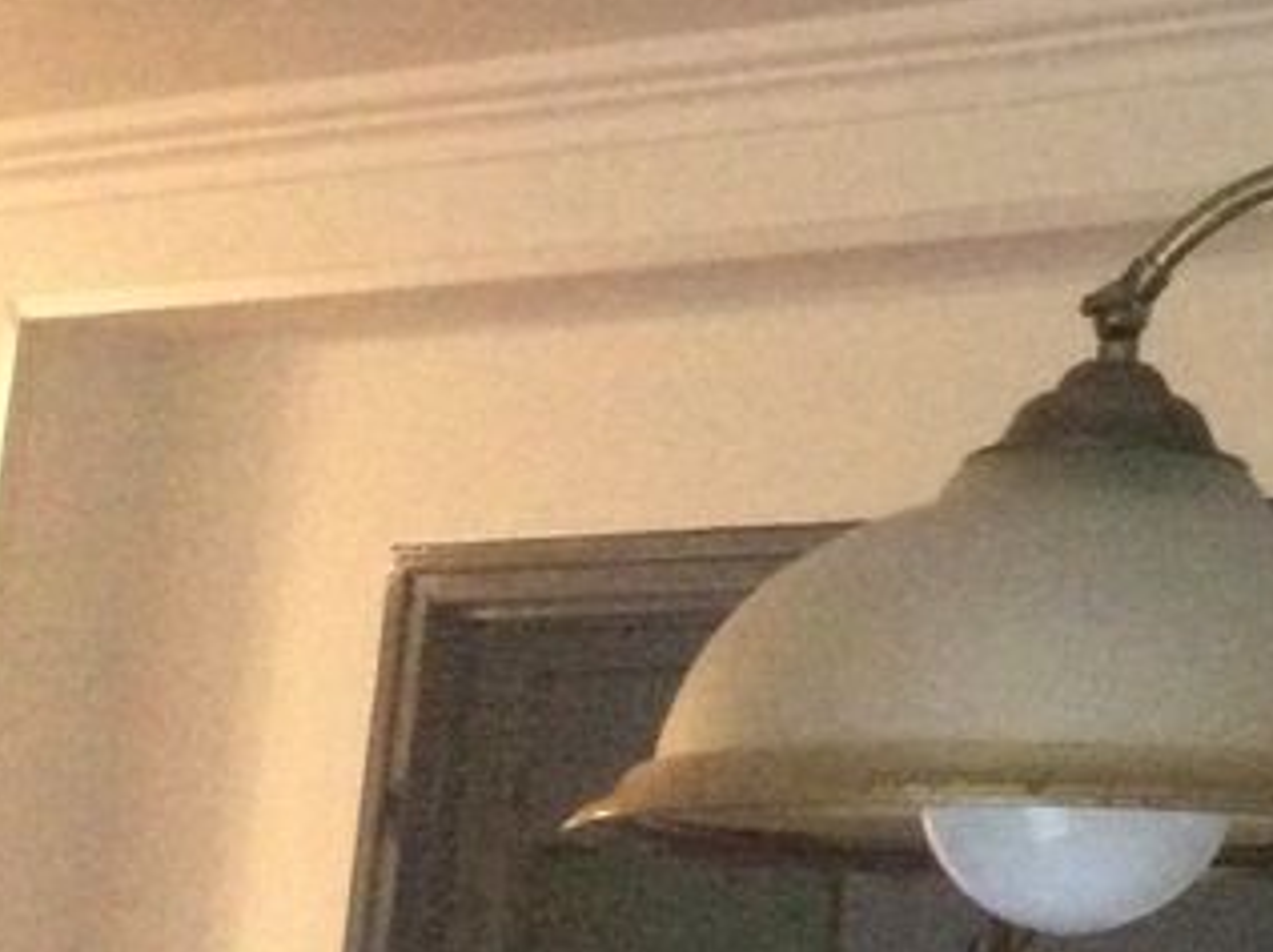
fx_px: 3710
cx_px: 1851
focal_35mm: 101
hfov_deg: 17.7
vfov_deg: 14.3
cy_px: -110
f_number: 2.4
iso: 400
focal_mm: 3.3
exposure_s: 1/17
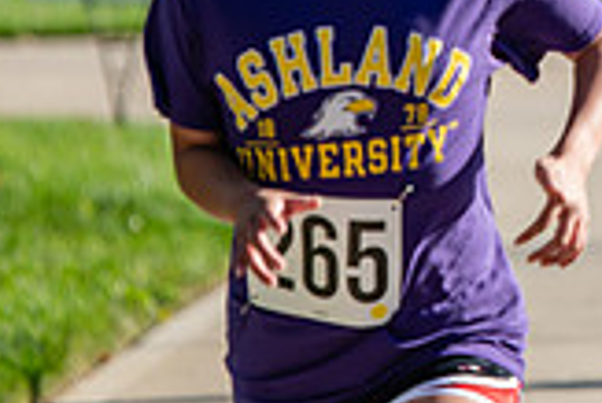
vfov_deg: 2.2
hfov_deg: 3.3
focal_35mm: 622
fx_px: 10410
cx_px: 809
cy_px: -109
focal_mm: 175
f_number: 3.5
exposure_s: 1/1000
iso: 160
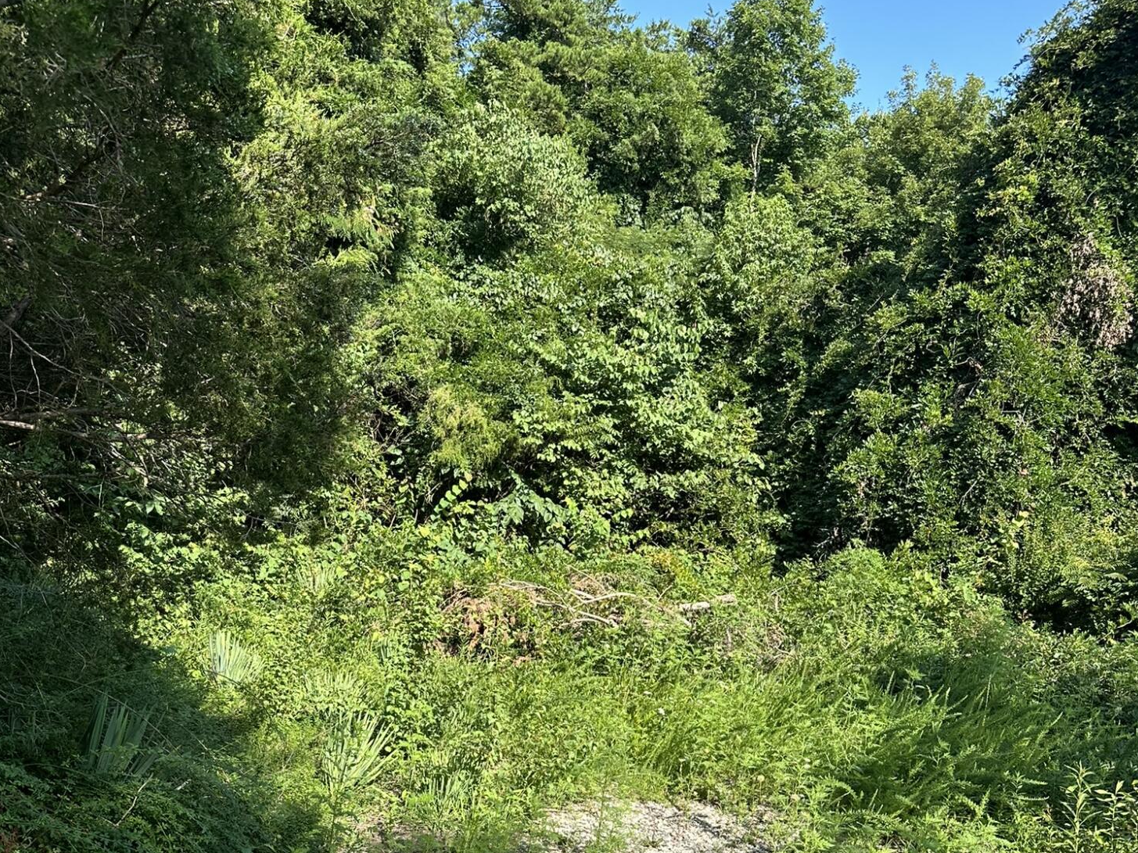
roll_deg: -1.0
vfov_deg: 41.8
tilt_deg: -4.7
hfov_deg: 55.4
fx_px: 1085
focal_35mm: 33
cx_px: 558
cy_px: 626
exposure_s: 1/1227
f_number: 1.78
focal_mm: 6.86
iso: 80
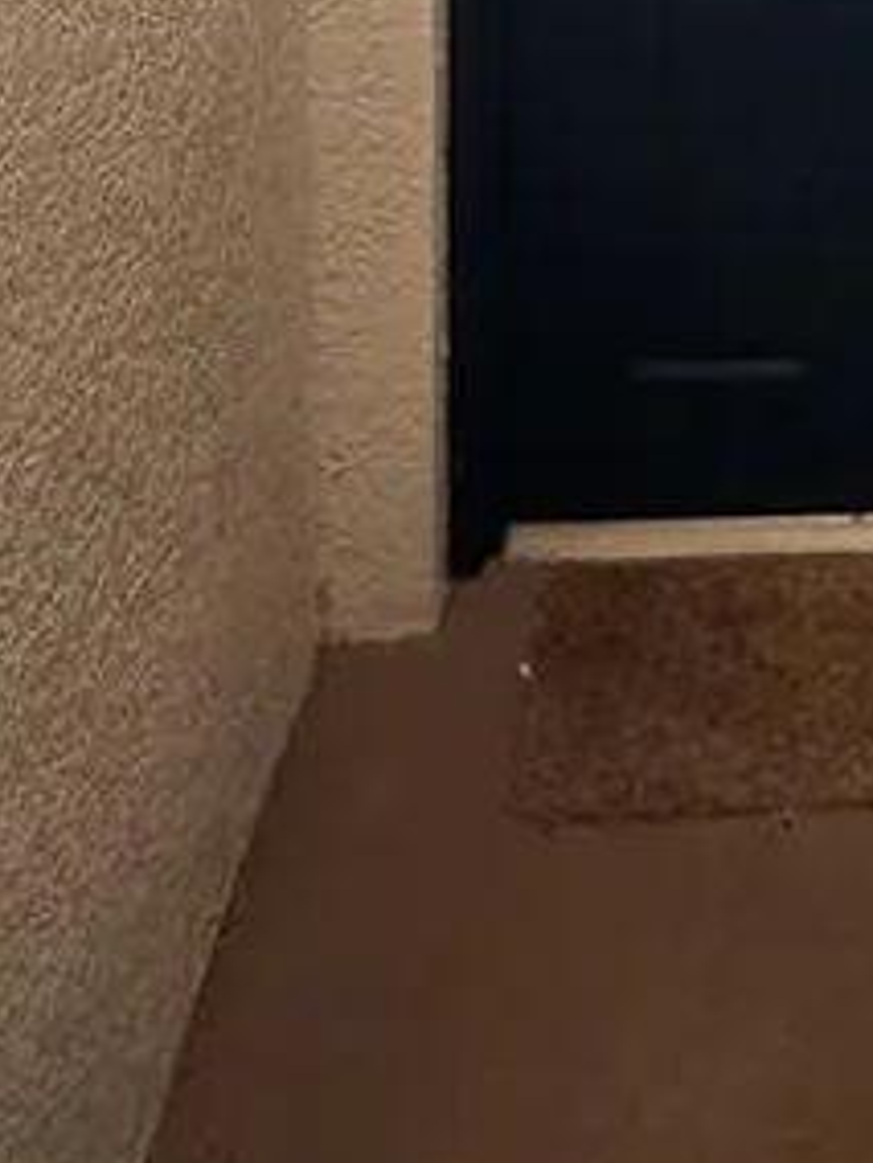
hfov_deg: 20.3
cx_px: 975
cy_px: -510
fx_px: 2320
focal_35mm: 69
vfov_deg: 23.4
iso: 800
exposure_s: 1/120
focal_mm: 5.4
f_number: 1.8
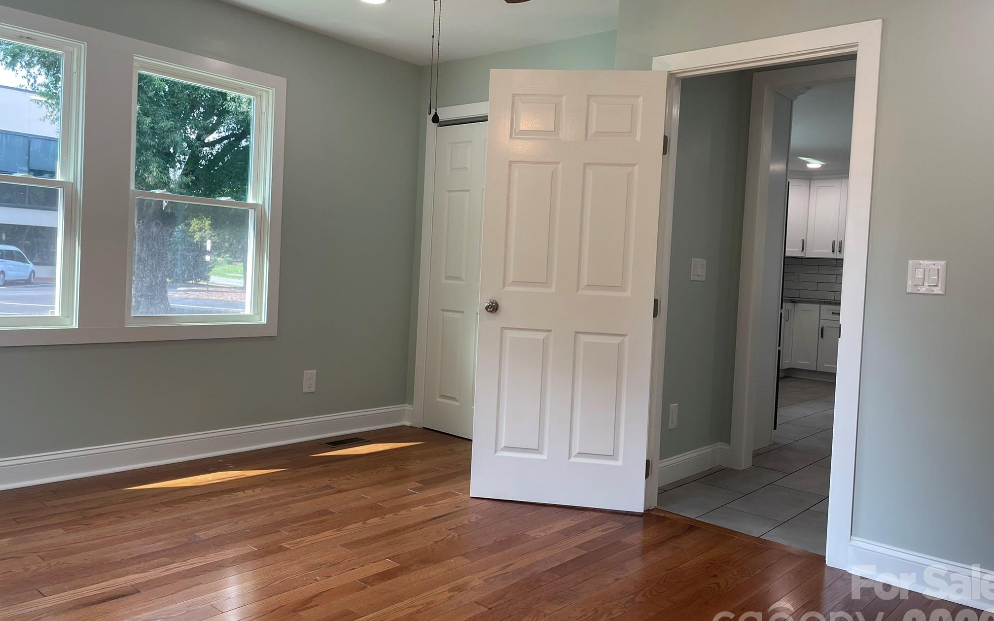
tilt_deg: -2.1
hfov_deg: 66.5
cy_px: 283
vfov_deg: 44.5
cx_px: 504
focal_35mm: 28
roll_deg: -2.5
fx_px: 759
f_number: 1.6
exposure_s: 1/120
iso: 40
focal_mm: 4.2
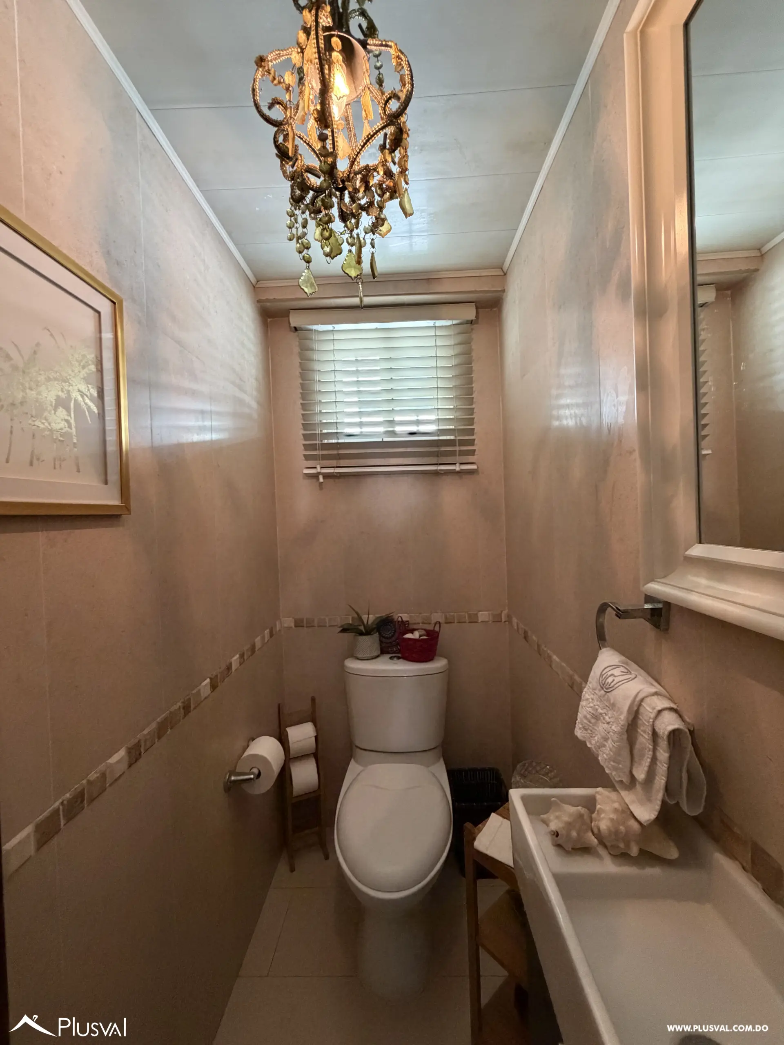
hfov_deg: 85.7
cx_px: 392
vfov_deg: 102.1
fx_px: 423
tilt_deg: -0.3
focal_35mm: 14
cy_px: 522
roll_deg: +0.6
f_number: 2.2
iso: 500
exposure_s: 1/60
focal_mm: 2.22
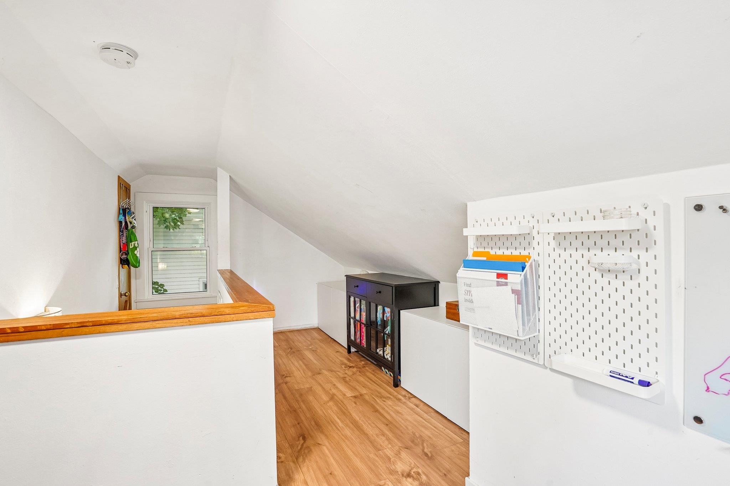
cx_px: 365
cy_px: 243
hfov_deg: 96.7
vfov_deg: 73.7
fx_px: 324
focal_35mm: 16
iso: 400
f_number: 8
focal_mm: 16
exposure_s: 1/13
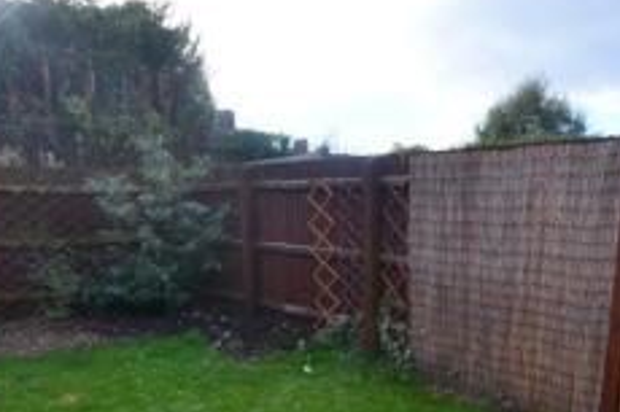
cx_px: 302
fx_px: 533
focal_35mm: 31
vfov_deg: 38.6
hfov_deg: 60.3
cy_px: 389
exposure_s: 1/200
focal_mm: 10
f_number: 7.1
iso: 200
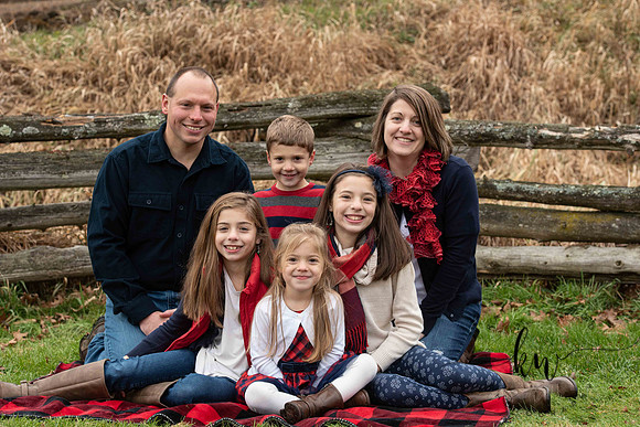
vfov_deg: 14.9
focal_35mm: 92
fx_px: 1636
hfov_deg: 22.1
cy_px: 214
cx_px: 320
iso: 400
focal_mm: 92
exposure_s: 1/200
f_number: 5.6
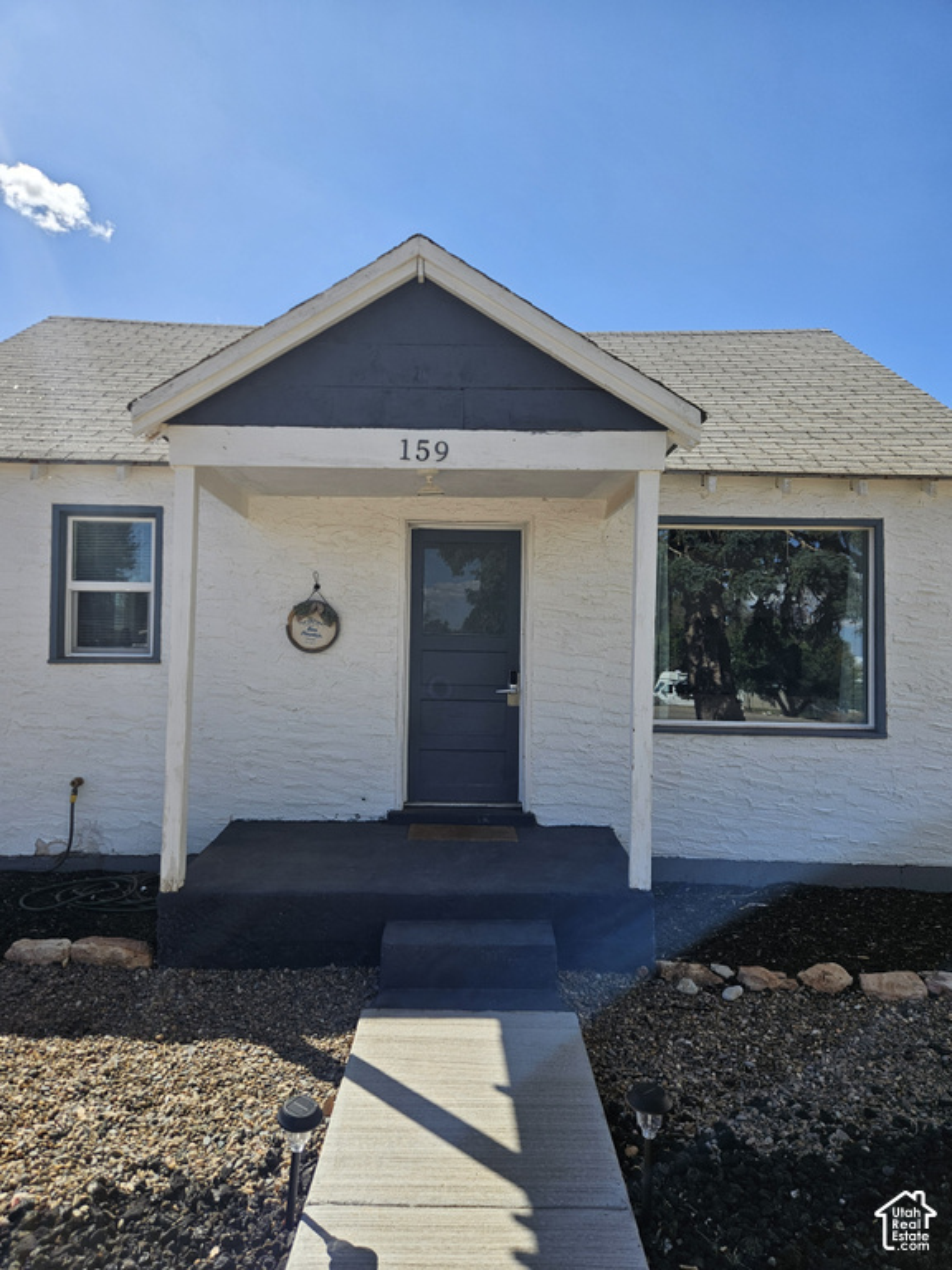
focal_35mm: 23
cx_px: 476
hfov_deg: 58.9
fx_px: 843
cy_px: 635
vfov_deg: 73.9
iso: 32
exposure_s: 1/2000
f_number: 1.8
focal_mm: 5.4
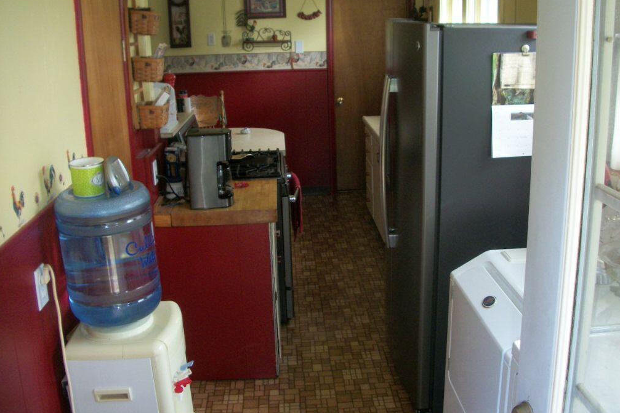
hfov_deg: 51.9
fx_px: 637
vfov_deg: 36.0
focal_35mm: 37
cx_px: 314
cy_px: 203
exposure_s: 1/30
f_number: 3.1
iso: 160
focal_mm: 6.3
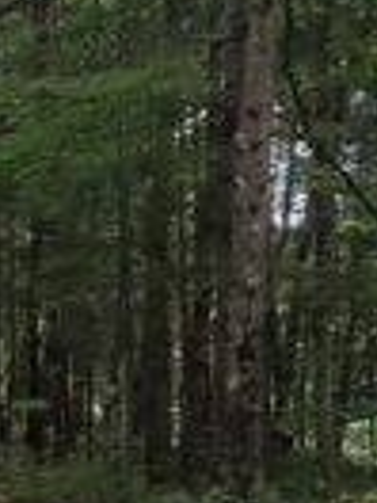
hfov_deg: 13.3
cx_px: -548
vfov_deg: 24.2
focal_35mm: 79
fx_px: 1147
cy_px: 431
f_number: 2.2
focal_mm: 1.74
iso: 40
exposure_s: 1/379
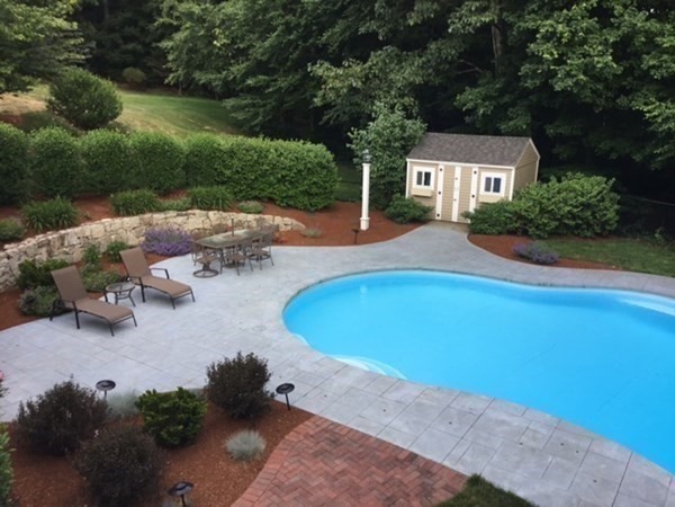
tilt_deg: -14.4
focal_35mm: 31
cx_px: 338
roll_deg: +0.7
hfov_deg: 58.4
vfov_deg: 45.4
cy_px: 254
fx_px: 604
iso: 25
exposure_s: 1/135
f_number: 2.4
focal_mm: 3.3
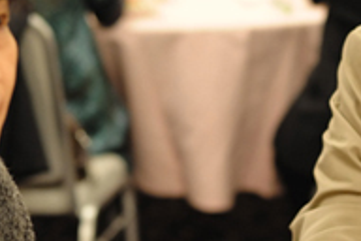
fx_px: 1675
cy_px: 96
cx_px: 273
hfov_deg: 12.3
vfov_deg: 8.2
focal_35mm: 167
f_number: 2.8
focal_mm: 50
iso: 2000
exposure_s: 1/100
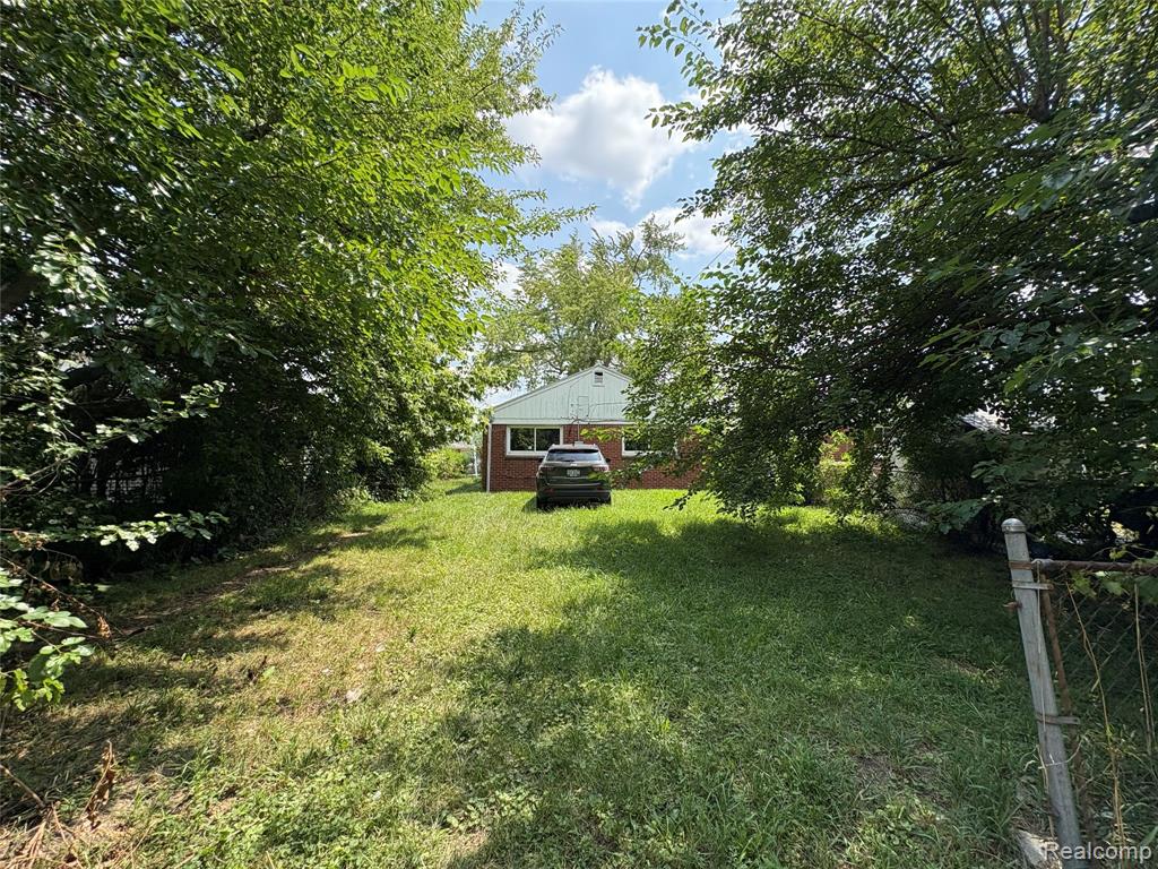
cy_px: 434
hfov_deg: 102.1
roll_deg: +0.6
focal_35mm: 14
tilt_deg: +3.7
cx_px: 579
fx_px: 468
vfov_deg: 85.7
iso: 64
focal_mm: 2.22
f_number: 2.2
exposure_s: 1/1160
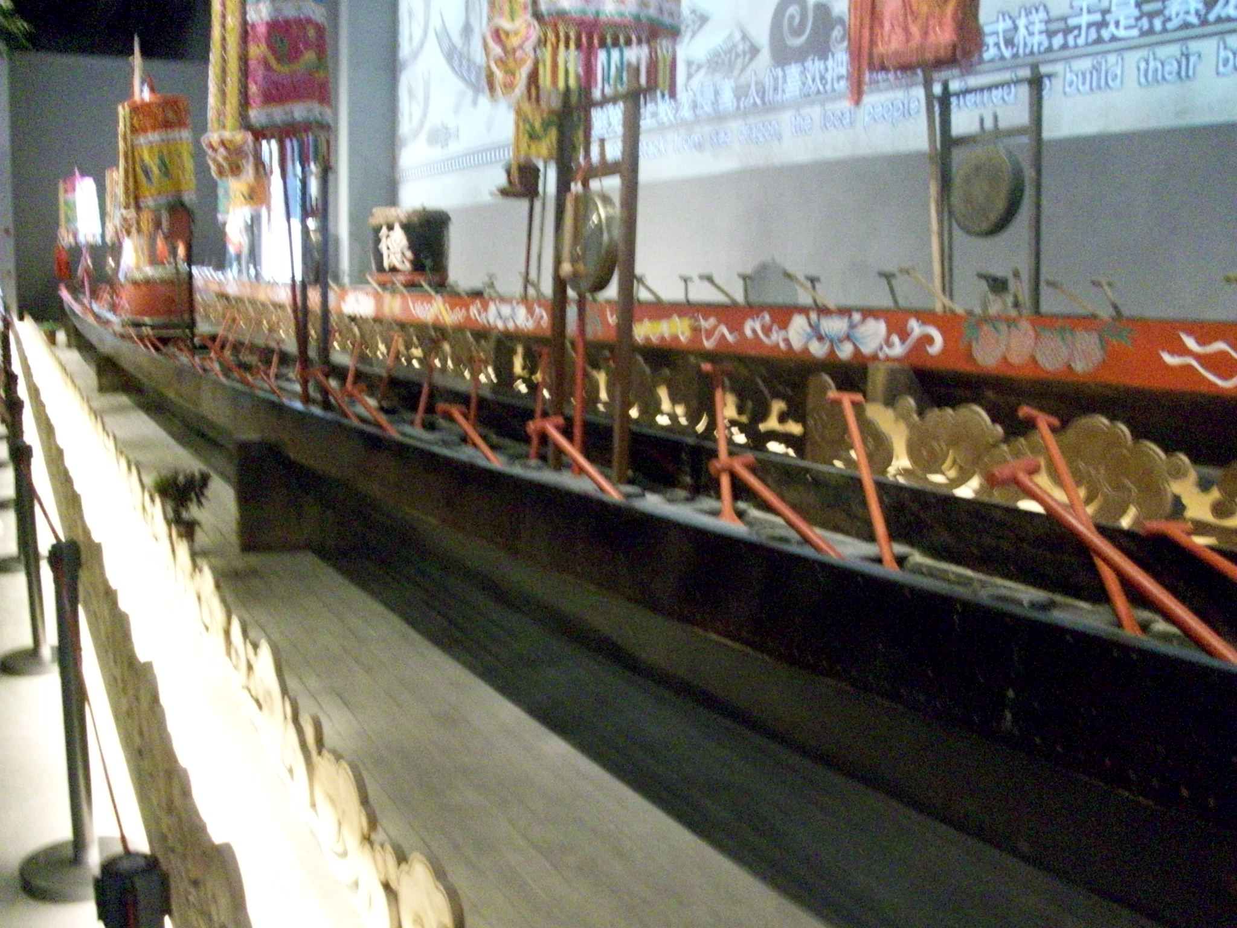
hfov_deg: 54.0
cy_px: 464
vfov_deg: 41.8
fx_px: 1215
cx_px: 618
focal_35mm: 34
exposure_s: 1/13.6
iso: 800
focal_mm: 5.7
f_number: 2.8
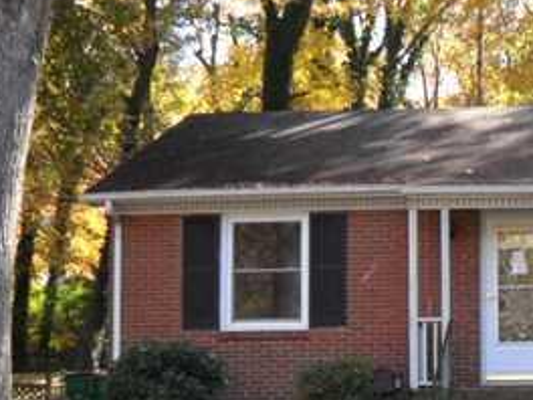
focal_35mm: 85
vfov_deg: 17.3
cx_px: 600
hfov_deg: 21.7
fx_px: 1309
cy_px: 291
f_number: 2.8
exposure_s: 1/125
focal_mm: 6.2
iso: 100
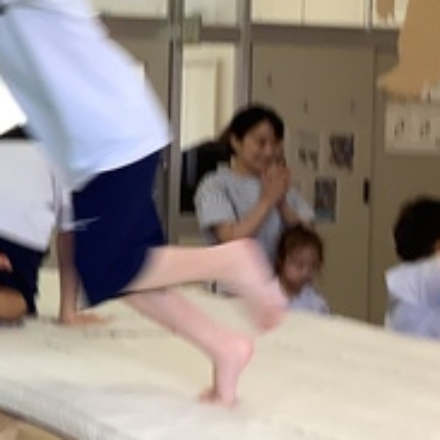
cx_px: -262
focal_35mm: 96
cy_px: 108
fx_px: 1381
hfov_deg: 16.2
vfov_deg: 18.0
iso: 80
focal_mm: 3.3
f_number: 2.4
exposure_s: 1/100
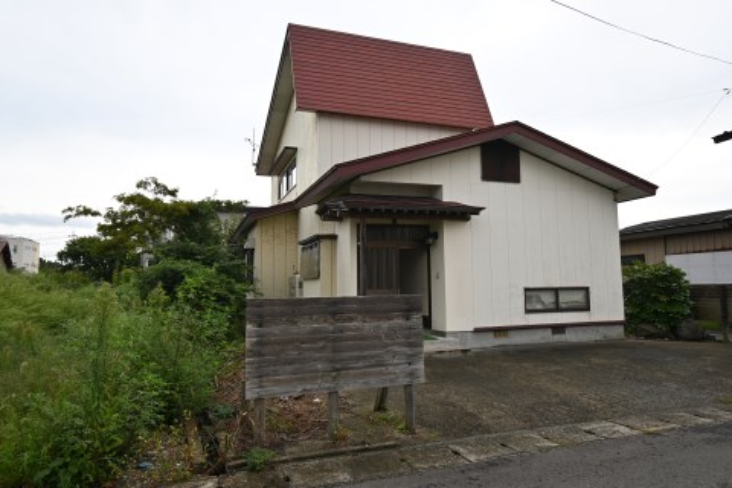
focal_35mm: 22
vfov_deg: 56.1
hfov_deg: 77.3
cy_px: 244
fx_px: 457
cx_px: 366
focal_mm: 15
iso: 100
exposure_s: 1/250
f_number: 6.3
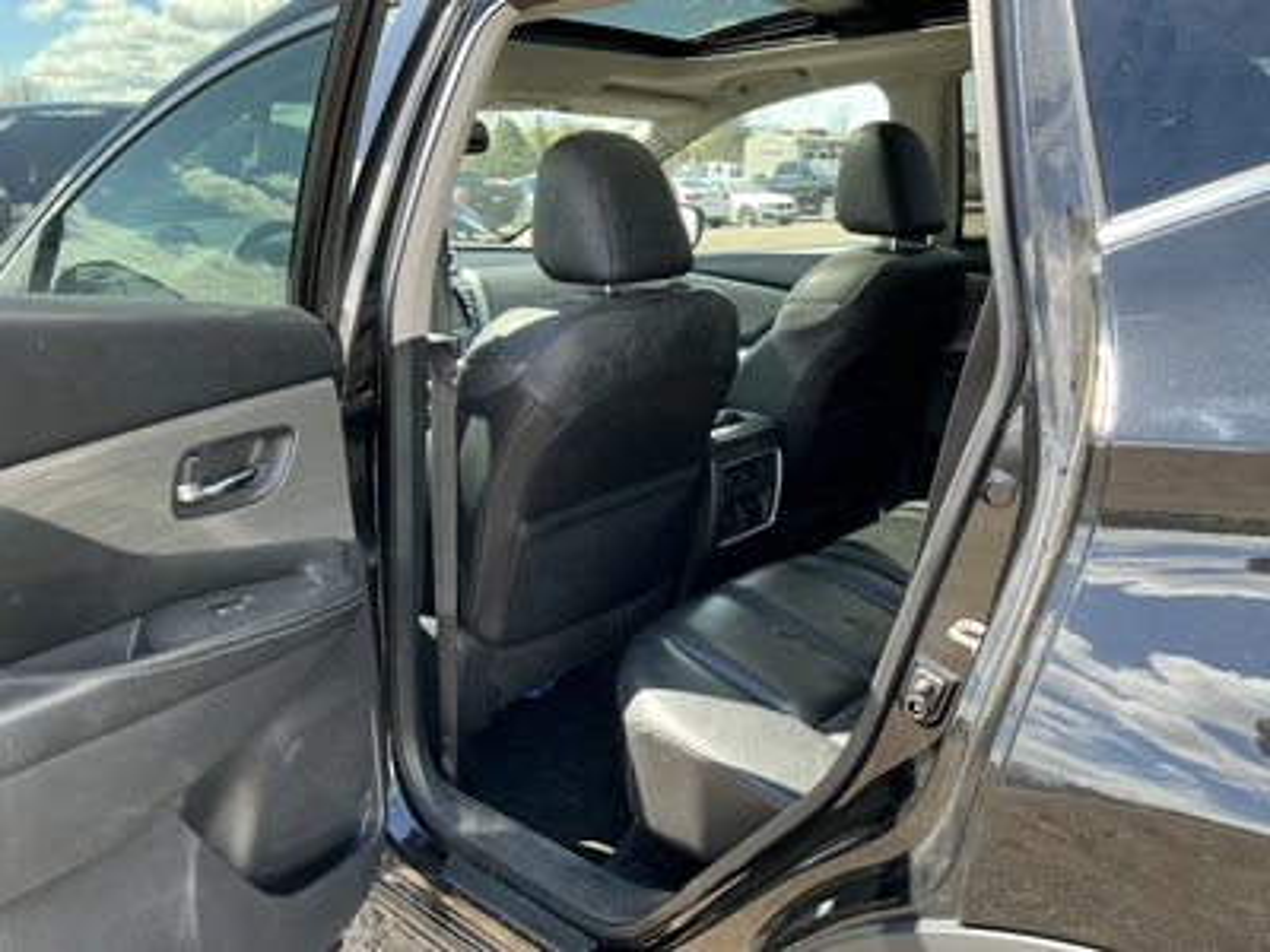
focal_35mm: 28
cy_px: 476
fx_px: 1027
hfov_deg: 63.4
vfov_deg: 49.7
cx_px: 635
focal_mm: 3
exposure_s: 1/172
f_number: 1.8
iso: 32
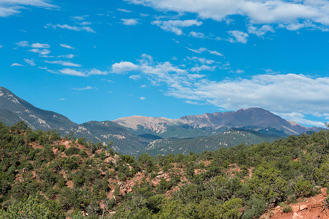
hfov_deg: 28.9
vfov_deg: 19.4
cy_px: 110
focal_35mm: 70
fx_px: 639
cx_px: 164
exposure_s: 1/250
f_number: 22
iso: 500
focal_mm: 70
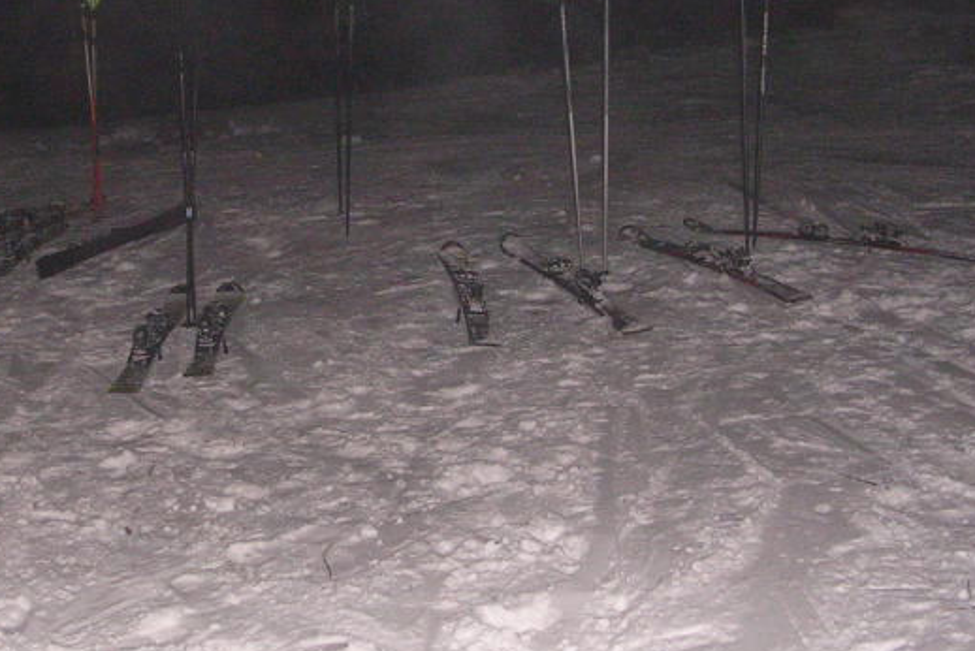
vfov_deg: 22.2
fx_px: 1653
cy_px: 248
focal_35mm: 61
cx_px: 367
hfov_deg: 32.7
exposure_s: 1/60.1
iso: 200
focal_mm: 5.8
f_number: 2.8
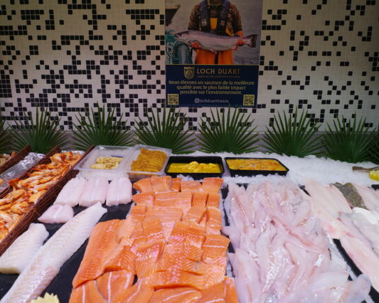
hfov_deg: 72.6
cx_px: 192
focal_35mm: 23
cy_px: 142
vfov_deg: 60.8
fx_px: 258
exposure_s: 1/100
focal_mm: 11
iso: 200
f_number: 4
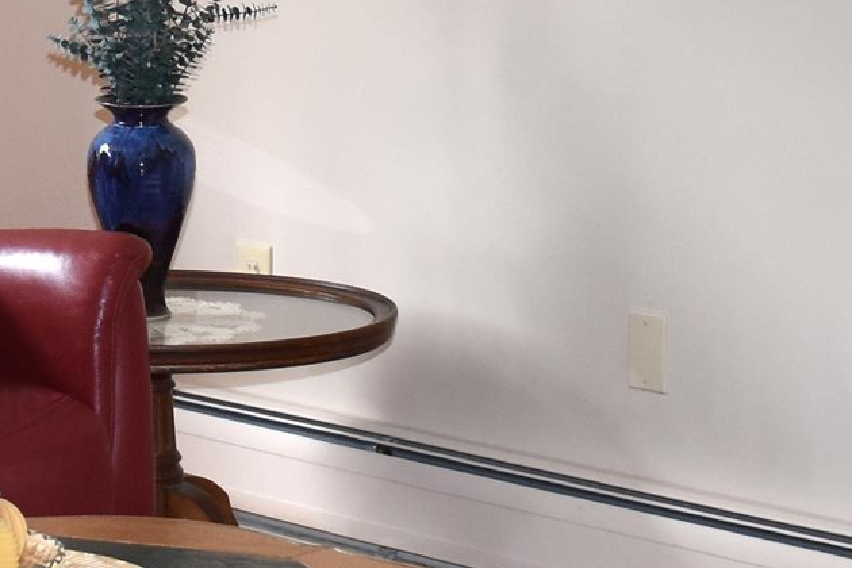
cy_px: -149
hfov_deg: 12.6
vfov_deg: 8.4
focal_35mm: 161
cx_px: -12
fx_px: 3810
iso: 360
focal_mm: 22
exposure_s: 1/60
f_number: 4
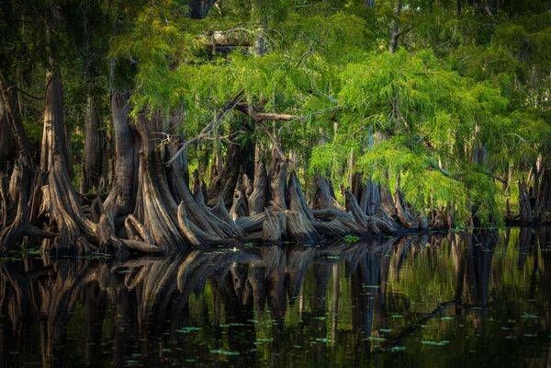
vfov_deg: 14.0
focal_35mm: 97
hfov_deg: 20.9
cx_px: 285
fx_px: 1491
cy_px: 182
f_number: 5
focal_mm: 100
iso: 640
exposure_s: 1/200
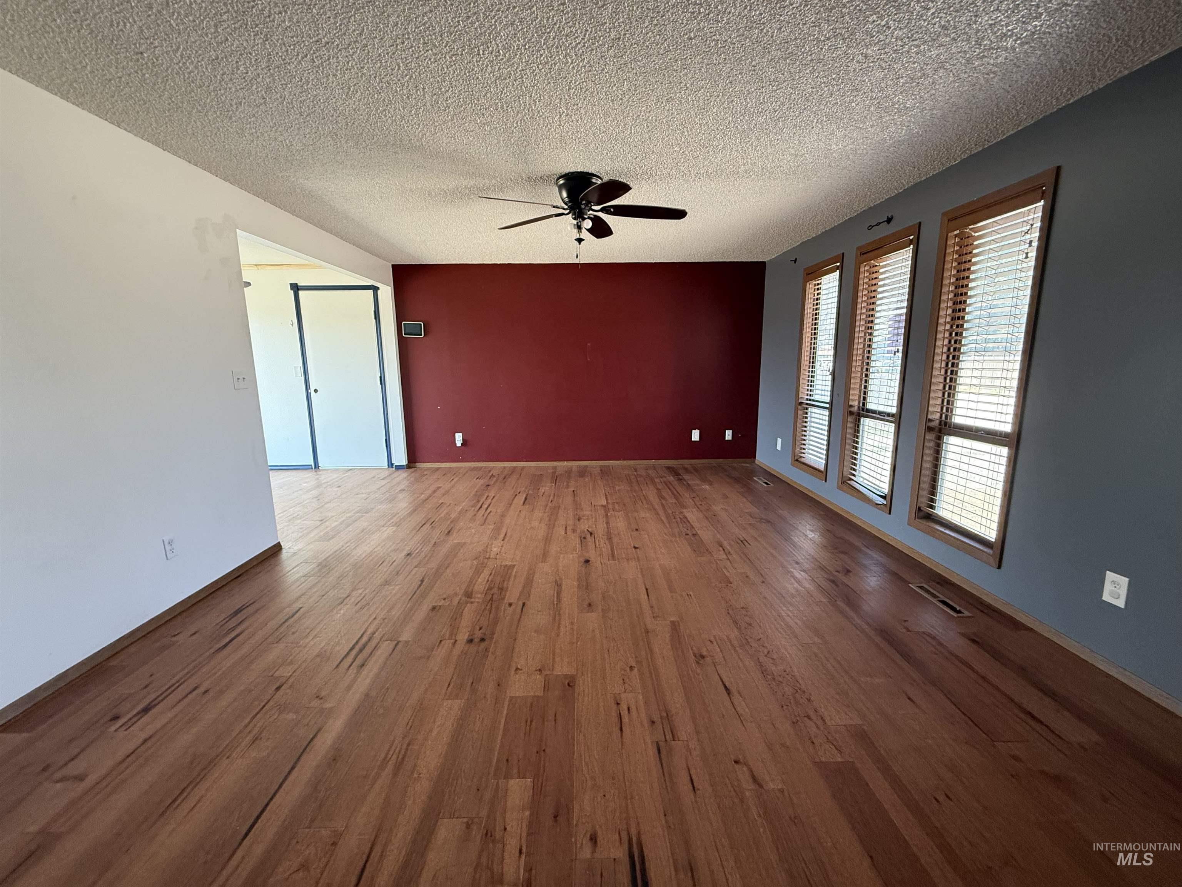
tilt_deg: -10.3
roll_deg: +0.6
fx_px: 478
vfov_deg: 85.7
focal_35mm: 14
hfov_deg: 102.1
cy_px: 444
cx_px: 591
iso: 320
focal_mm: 2.22
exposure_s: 1/99
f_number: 2.2
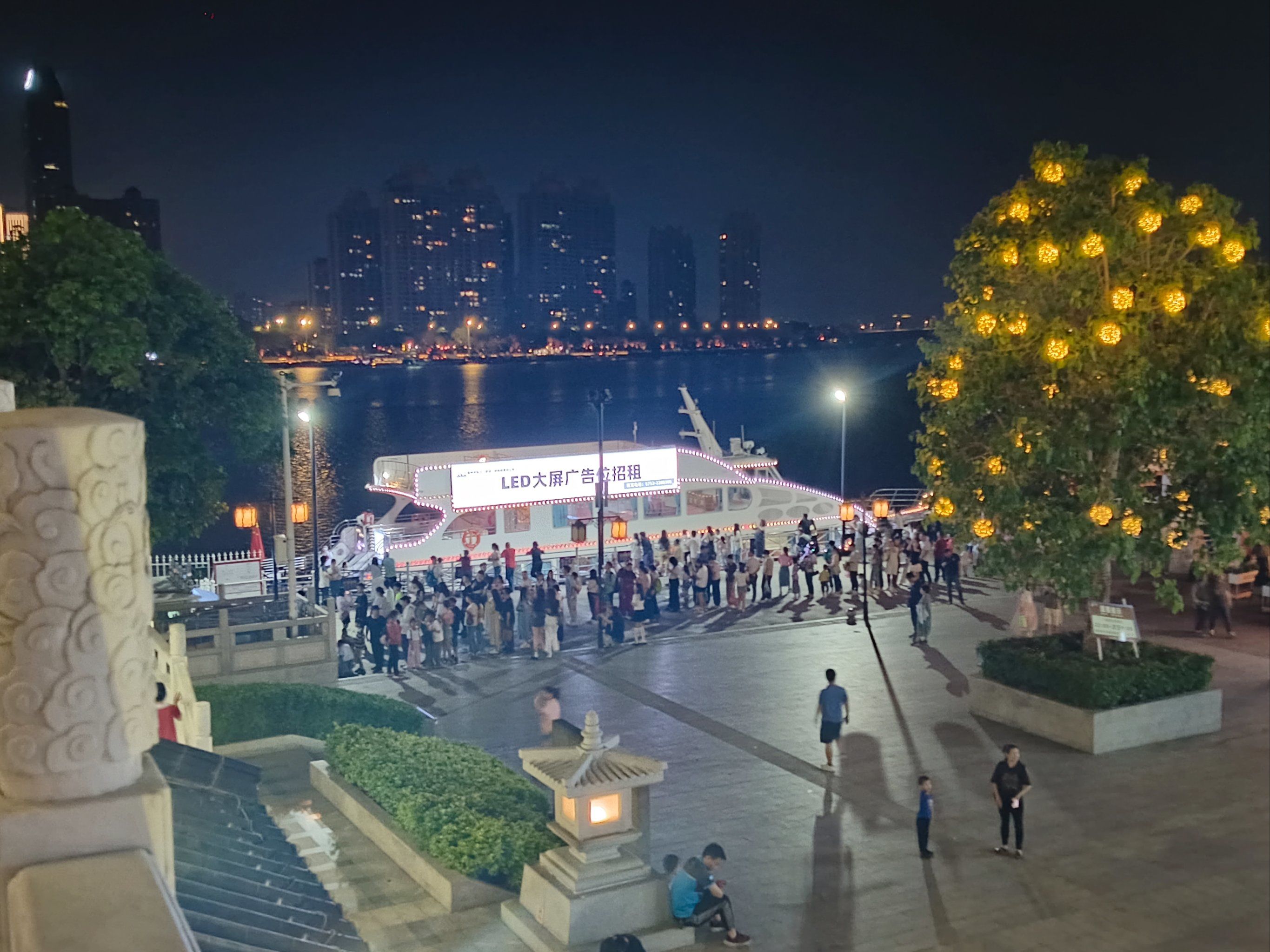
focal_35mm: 36
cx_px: 635
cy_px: 476
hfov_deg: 51.4
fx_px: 1321
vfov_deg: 39.7
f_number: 1.8
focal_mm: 4.05
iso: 2281
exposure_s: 1/25.1
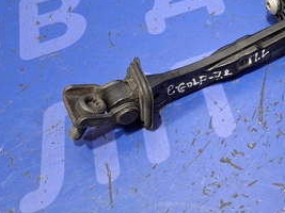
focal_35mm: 60
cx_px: 227
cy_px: 39
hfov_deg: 31.4
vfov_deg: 24.0
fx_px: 494
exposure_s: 1/30
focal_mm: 4.69
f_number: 1.8
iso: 320
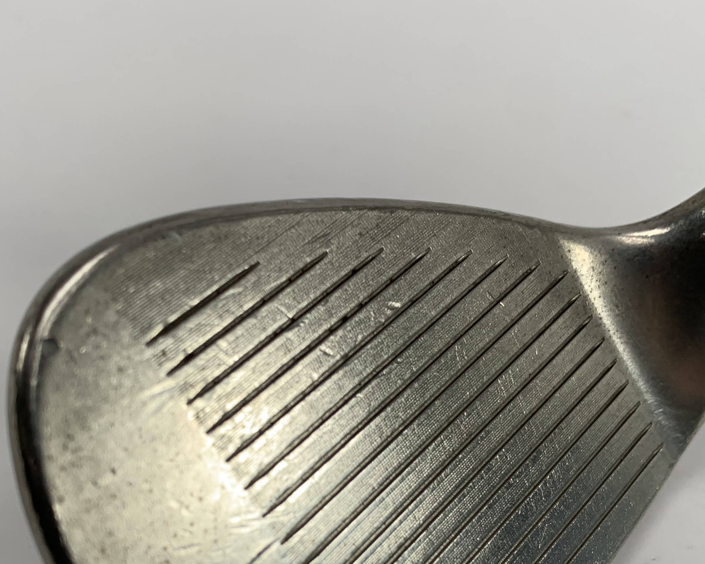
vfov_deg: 30.9
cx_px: 301
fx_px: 981
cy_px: 488
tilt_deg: -49.5
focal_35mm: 47
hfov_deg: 39.5
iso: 25
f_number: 1.8
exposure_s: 1/229
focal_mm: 4.25
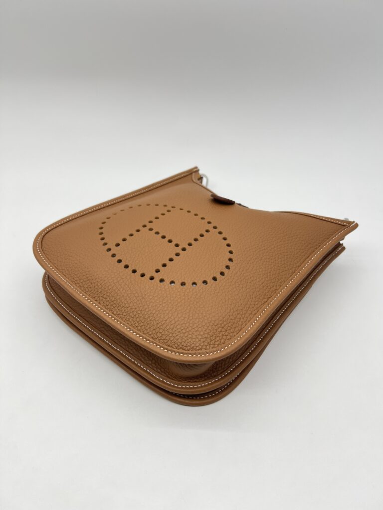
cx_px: 192
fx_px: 384
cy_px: 255
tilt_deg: -37.4
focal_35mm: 26
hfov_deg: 53.1
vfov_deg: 67.3
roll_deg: +0.2
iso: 32
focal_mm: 5.7
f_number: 1.5
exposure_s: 1/107
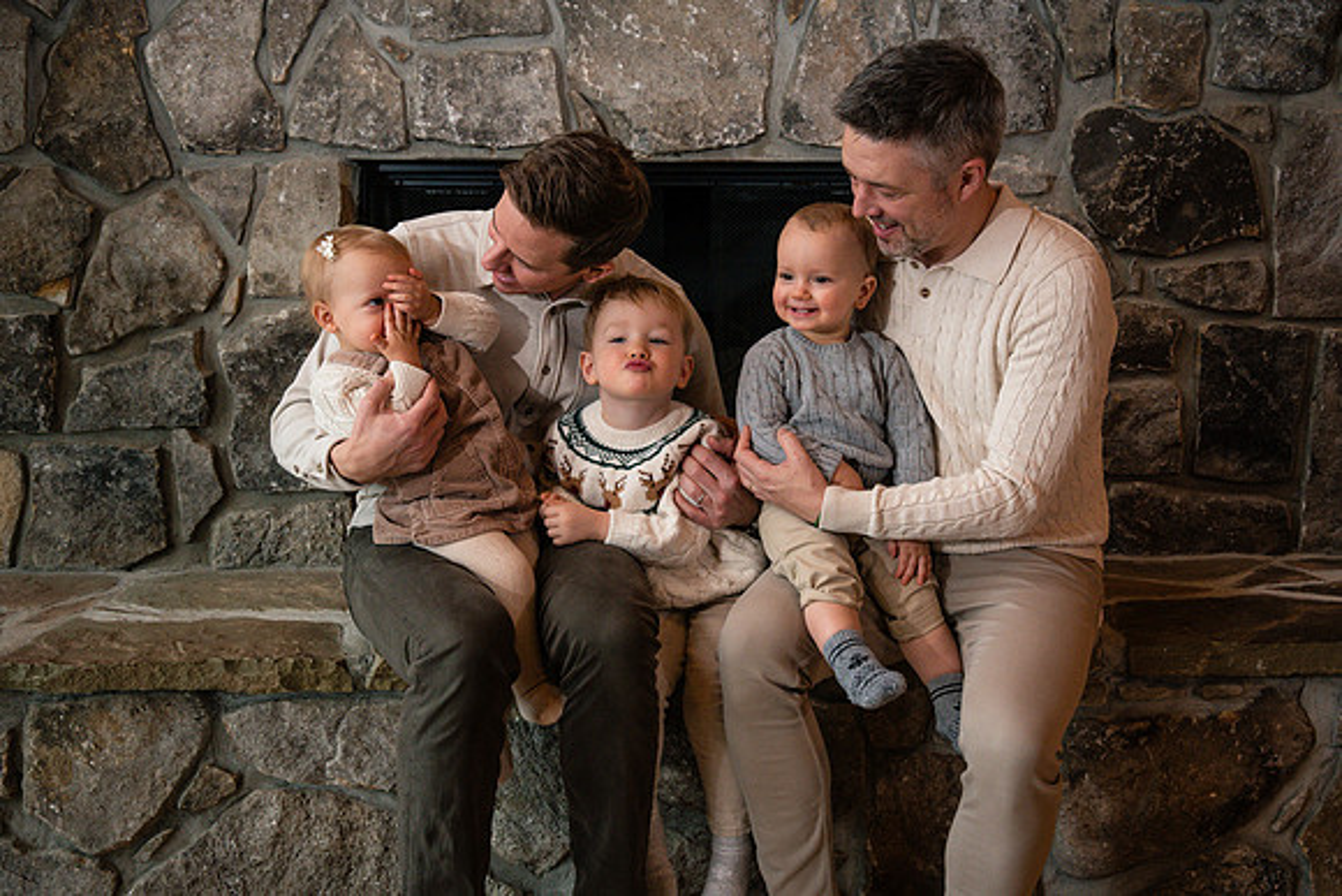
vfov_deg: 32.3
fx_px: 1544
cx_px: 671
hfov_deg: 47.0
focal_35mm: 41
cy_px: 448
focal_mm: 41
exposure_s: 1/250
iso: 800
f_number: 4.5
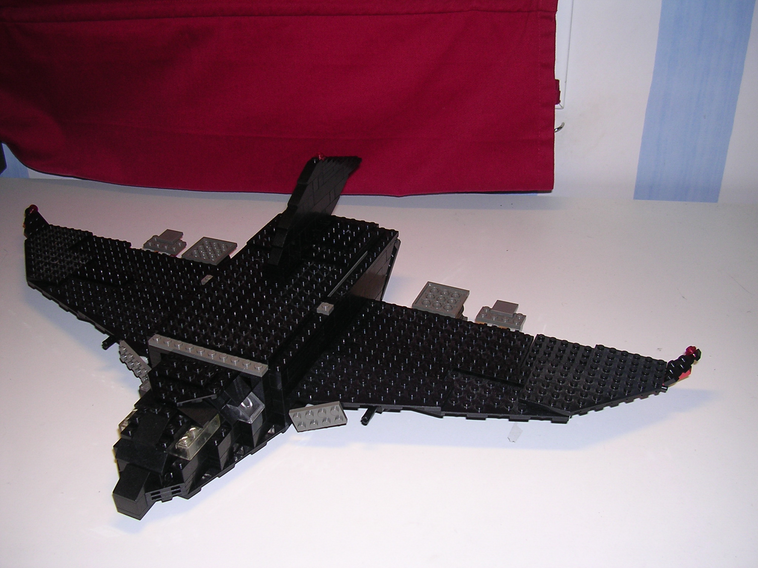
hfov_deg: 49.0
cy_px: 284
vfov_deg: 37.7
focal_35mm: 38
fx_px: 832
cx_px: 379
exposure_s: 1/60.1
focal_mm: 5.8
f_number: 2.8
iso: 100
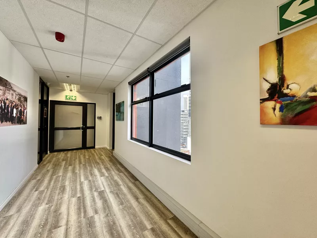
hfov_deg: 102.1
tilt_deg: +1.1
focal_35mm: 14
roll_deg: -0.6
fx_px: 128
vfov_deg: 85.7
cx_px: 158
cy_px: 119
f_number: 2.2
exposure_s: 1/100
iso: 100
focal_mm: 2.22
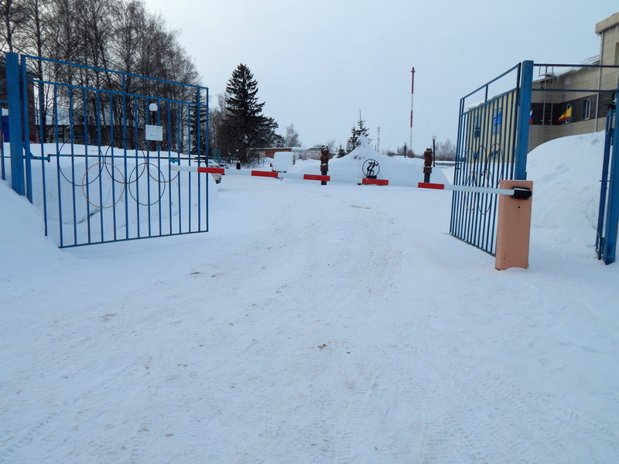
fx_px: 501
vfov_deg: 49.7
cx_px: 310
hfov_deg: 63.4
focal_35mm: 28
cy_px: 232
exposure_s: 1/1250
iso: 125
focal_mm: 5.1
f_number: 3.2
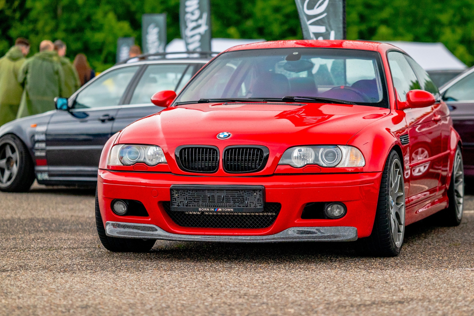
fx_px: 1633
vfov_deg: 11.1
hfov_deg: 16.5
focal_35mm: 124
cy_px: 116
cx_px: 276
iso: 800
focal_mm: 85
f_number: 2
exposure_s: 1/250
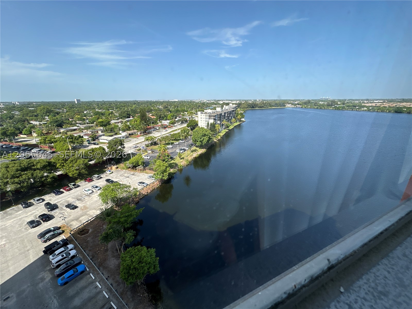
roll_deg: +0.7
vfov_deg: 85.7
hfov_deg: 102.1
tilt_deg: -17.5
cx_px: 206
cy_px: 154
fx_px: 167
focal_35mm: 14
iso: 50
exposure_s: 1/1171
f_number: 2.2
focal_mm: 2.22
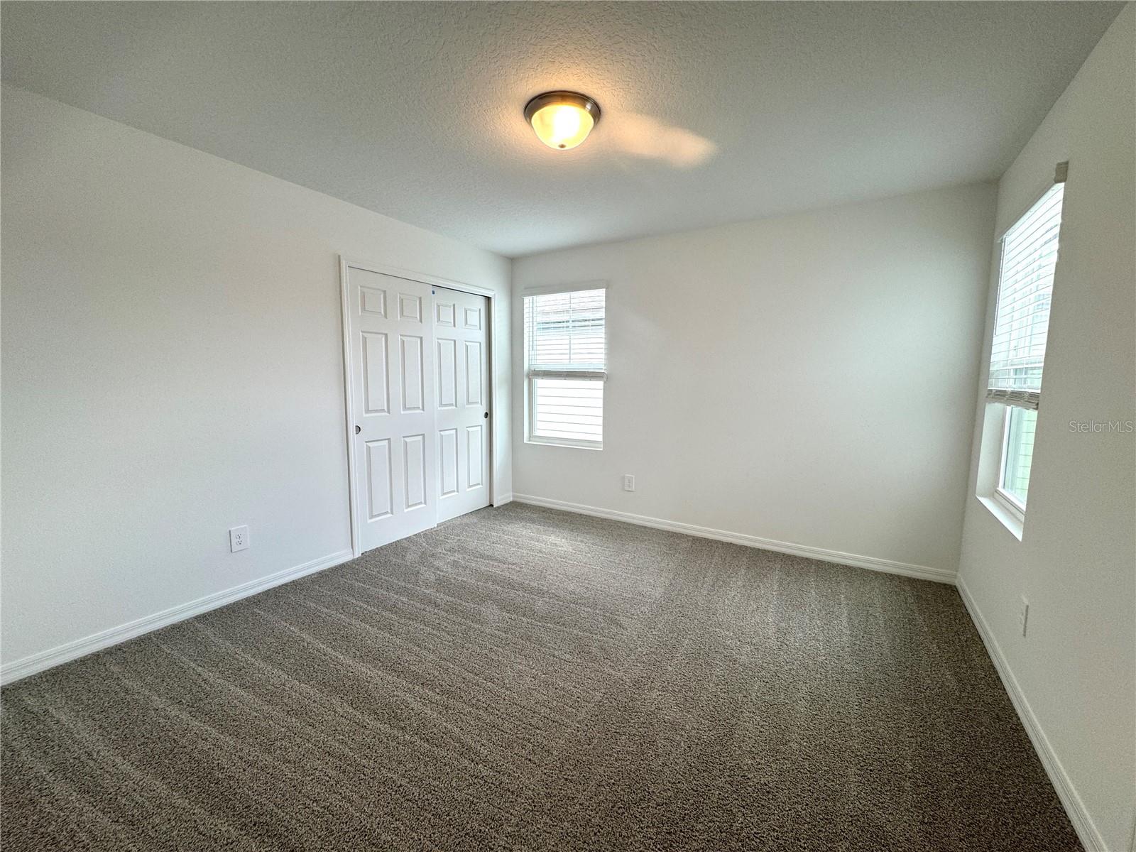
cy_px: 426
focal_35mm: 14
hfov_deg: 102.1
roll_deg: -1.0
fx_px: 459
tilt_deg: -6.3
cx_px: 568
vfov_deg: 85.7
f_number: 2.2
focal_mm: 2.22
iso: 80
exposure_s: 1/120
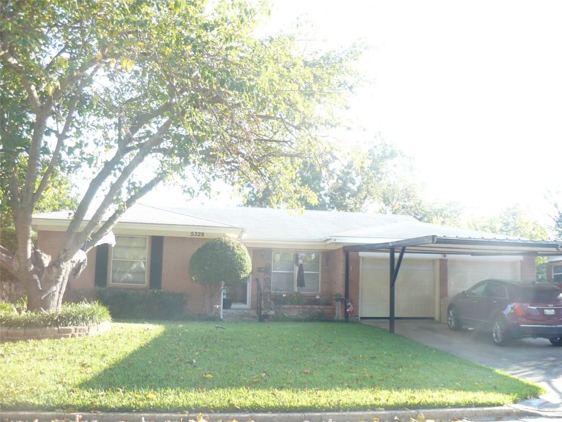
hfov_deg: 50.1
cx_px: 281
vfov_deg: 38.7
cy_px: 211
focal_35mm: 37
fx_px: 601
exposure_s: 1/125
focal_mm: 6.1
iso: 100
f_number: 2.8
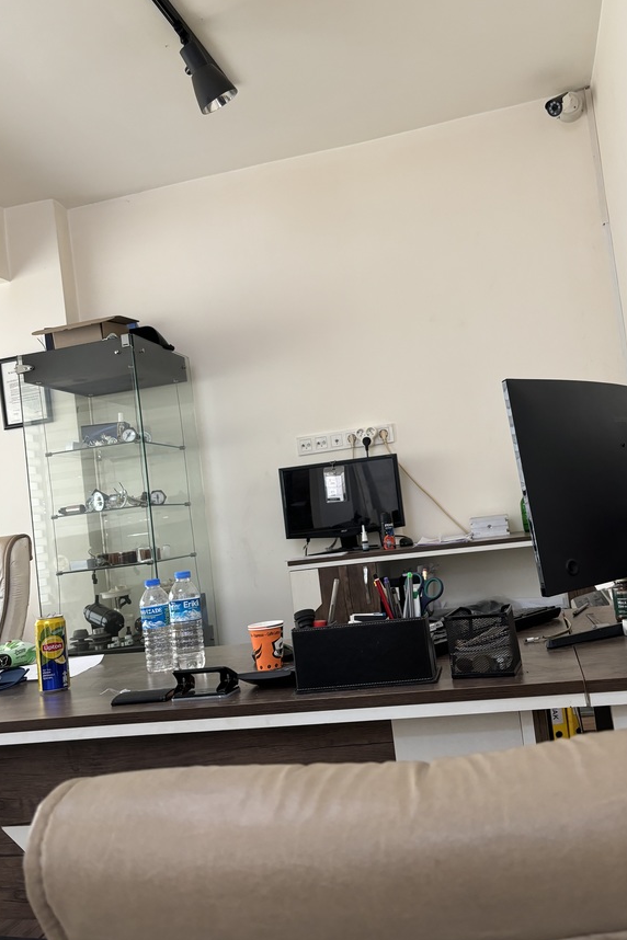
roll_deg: +6.7
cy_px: 475
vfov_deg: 63.7
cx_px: 355
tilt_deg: +3.9
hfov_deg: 44.9
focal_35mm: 29
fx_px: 758
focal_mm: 5.96
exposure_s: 1/60
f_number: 1.6
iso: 200
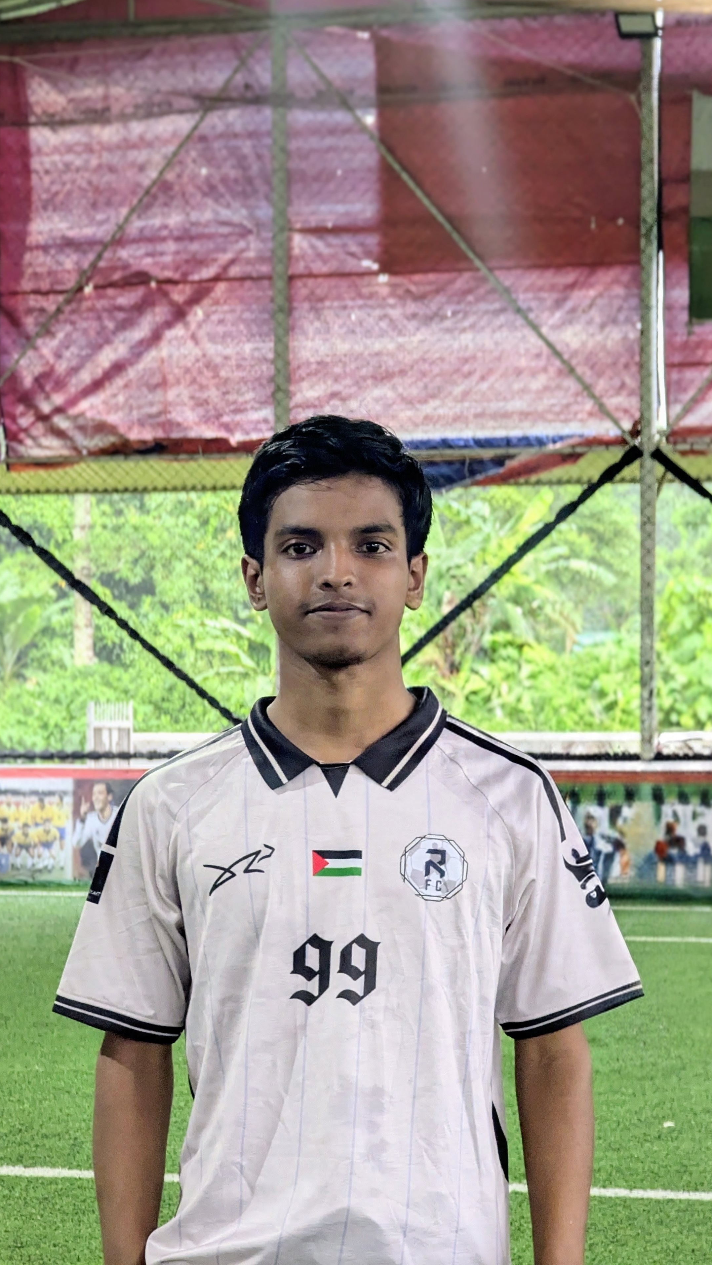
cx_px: 346
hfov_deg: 8.9
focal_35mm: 136
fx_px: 4564
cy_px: 591
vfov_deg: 15.8
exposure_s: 1/25
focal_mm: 19
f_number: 3.5
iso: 892
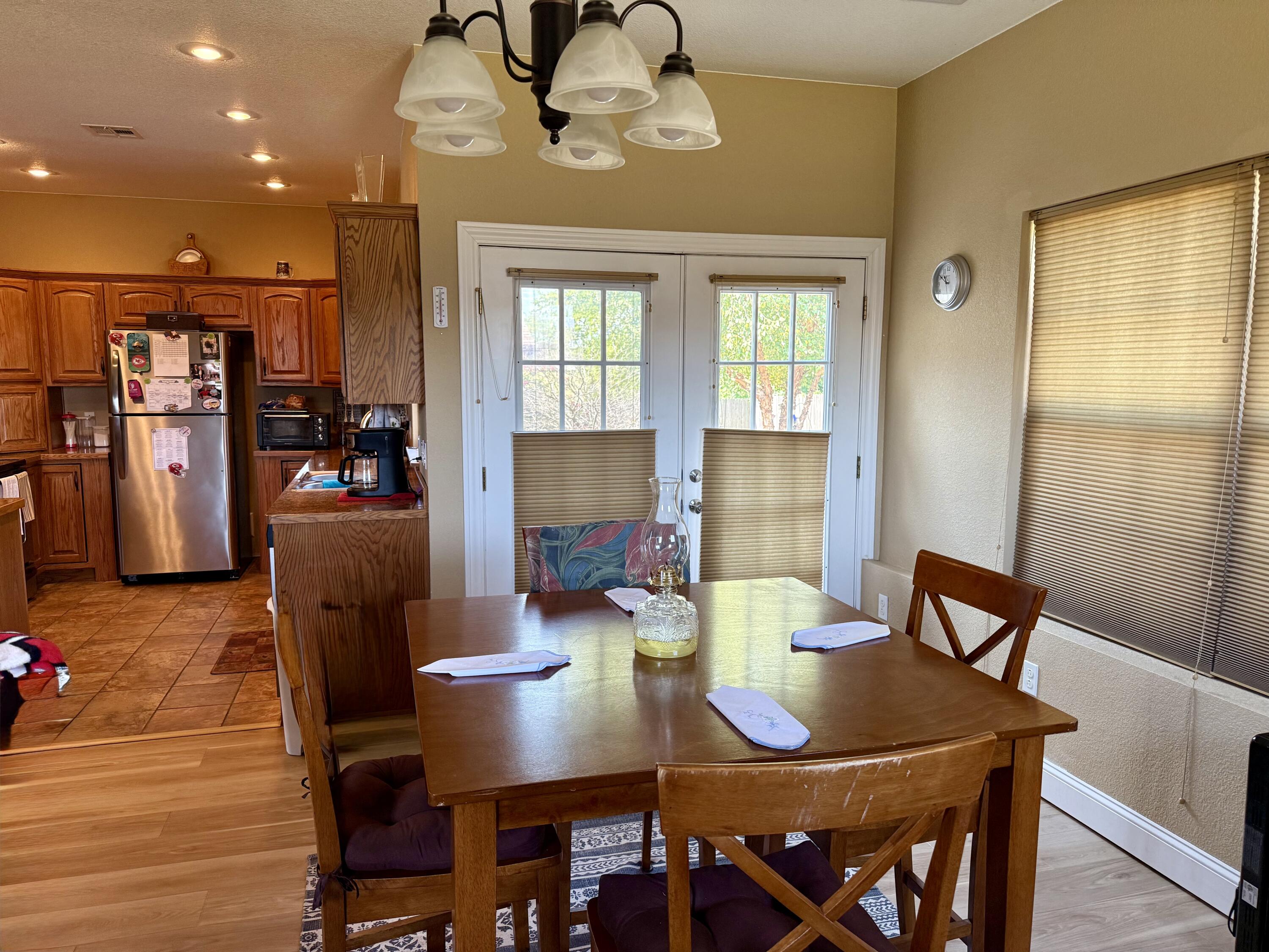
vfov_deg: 56.8
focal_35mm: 24
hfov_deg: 71.6
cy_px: 476
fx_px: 880
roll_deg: -0.2
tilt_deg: -6.8
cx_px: 634
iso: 250
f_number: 1.78
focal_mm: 6.76
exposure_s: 1/120
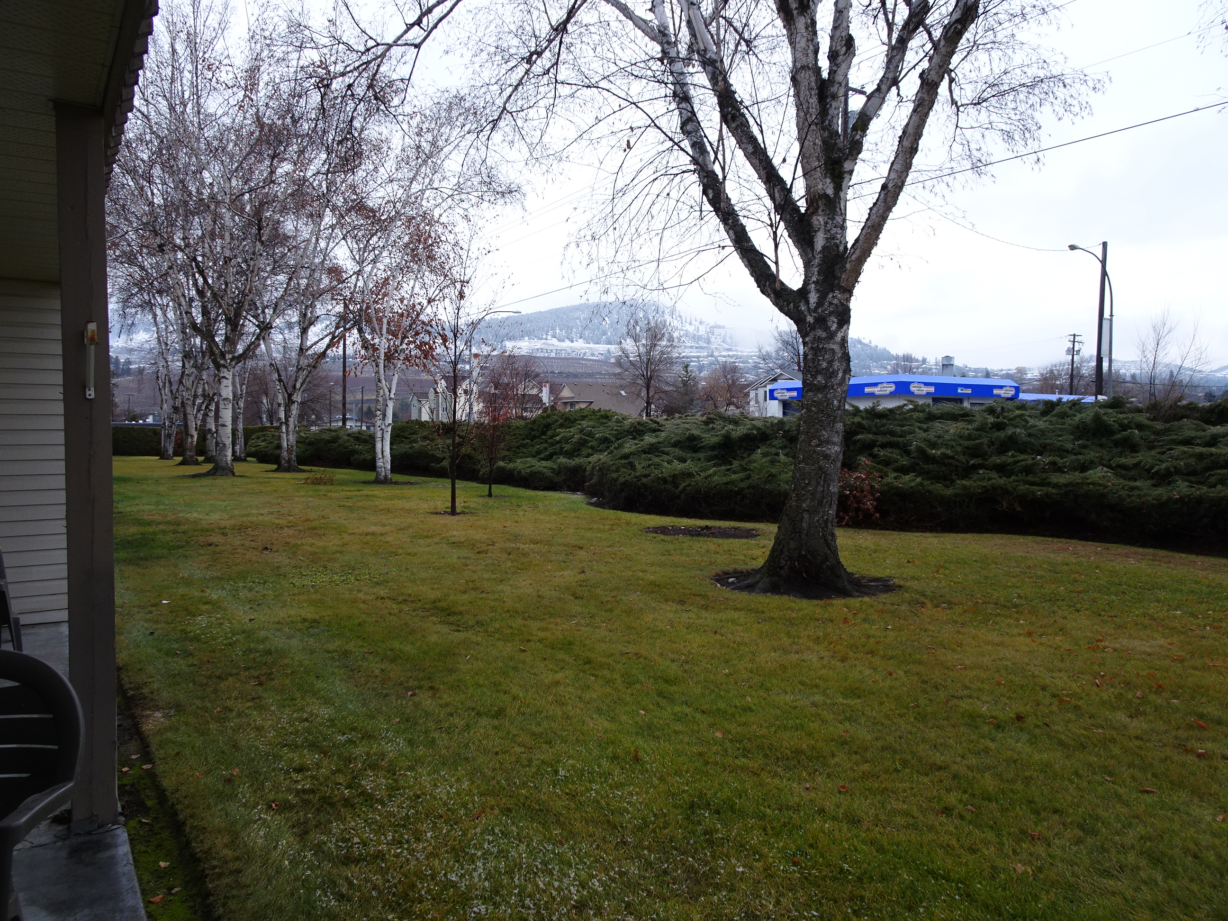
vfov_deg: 56.8
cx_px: 614
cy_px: 460
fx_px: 851
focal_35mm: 24
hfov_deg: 71.6
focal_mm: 4.1
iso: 80
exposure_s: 1/100
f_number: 3.5
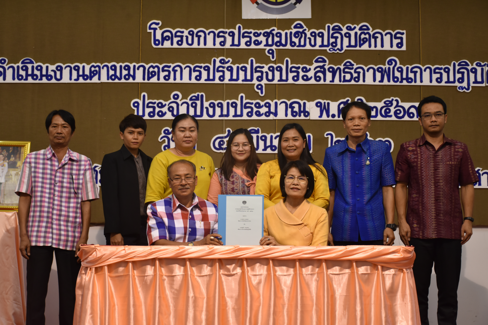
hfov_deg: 31.9
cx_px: 244
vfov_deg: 21.6
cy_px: 162
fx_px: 854
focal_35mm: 63
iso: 640
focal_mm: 42
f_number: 4.5
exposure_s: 1/60
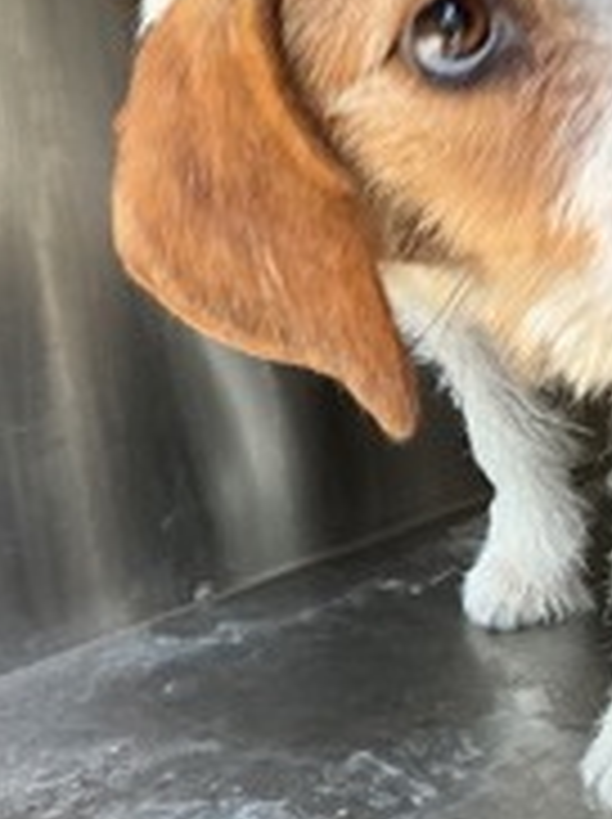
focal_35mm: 67
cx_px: 304
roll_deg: +9.4
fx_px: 1583
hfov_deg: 21.9
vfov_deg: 28.8
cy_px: 279
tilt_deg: -11.8
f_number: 1.8
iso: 50
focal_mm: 3
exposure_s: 1/60
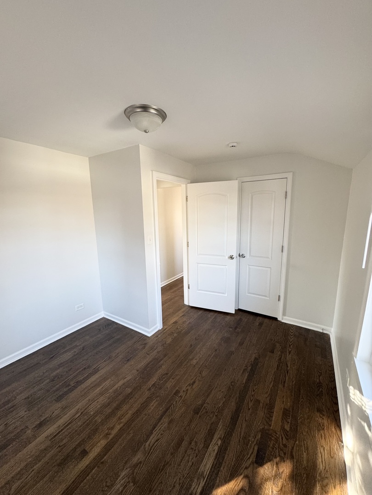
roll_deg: +0.6
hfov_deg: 85.7
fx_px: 201
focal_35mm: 14
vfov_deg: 102.1
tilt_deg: -10.7
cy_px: 248
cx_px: 186
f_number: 2.2
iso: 200
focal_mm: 2.22
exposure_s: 1/99
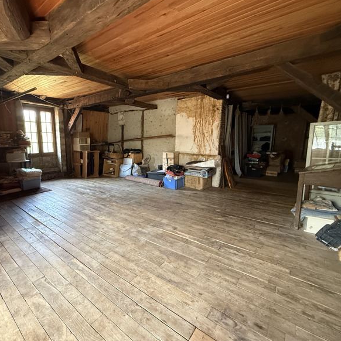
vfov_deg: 84.0
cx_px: 129
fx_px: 189
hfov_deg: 82.5
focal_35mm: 17
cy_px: 169
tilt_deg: -8.7
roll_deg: +0.5
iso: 640
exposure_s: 1/60
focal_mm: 2.22
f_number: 2.2
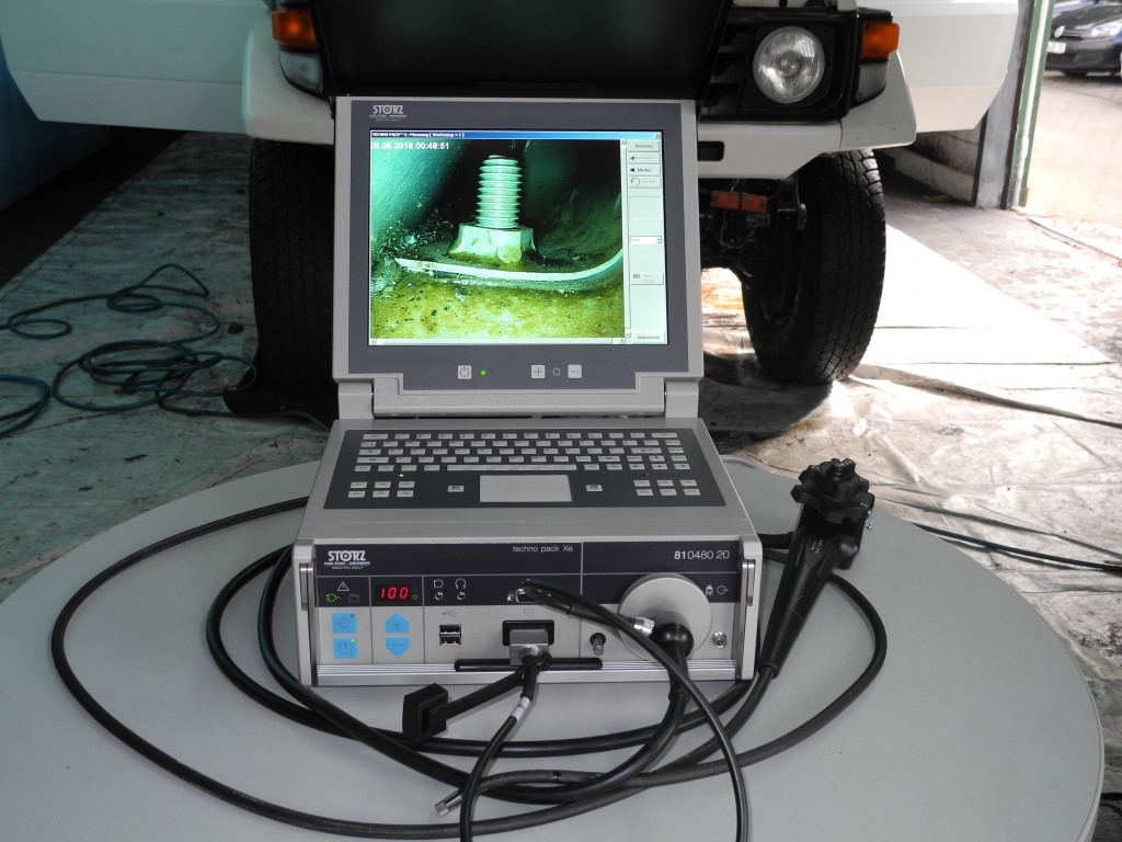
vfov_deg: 35.1
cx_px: 561
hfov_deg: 45.8
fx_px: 1329
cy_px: 421
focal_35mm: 41
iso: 100
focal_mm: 8.8
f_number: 3.2
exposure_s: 1/60
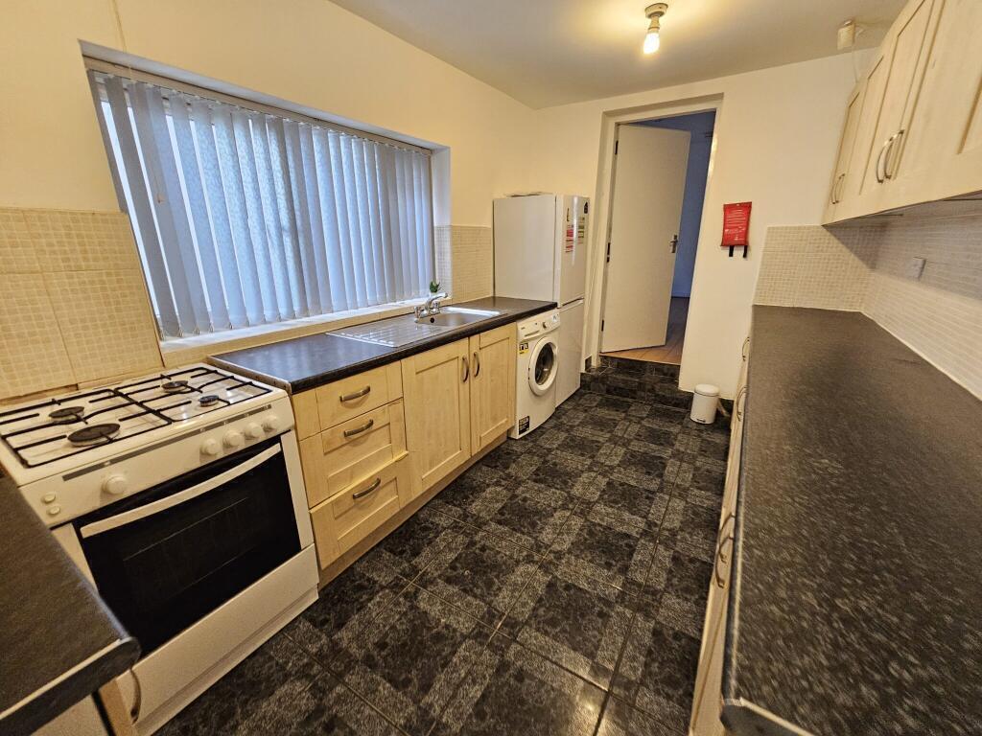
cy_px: 368
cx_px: 491
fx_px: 369
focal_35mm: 13
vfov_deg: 89.9
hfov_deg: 106.2
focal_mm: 2.2
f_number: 2.2
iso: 400
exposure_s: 1/50
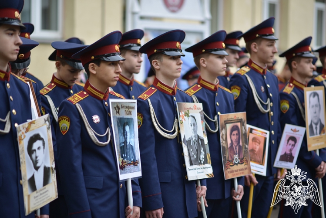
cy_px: 109
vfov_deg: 16.1
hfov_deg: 23.9
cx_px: 163
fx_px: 770
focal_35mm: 85
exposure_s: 1/200
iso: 100
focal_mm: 85
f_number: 1.8
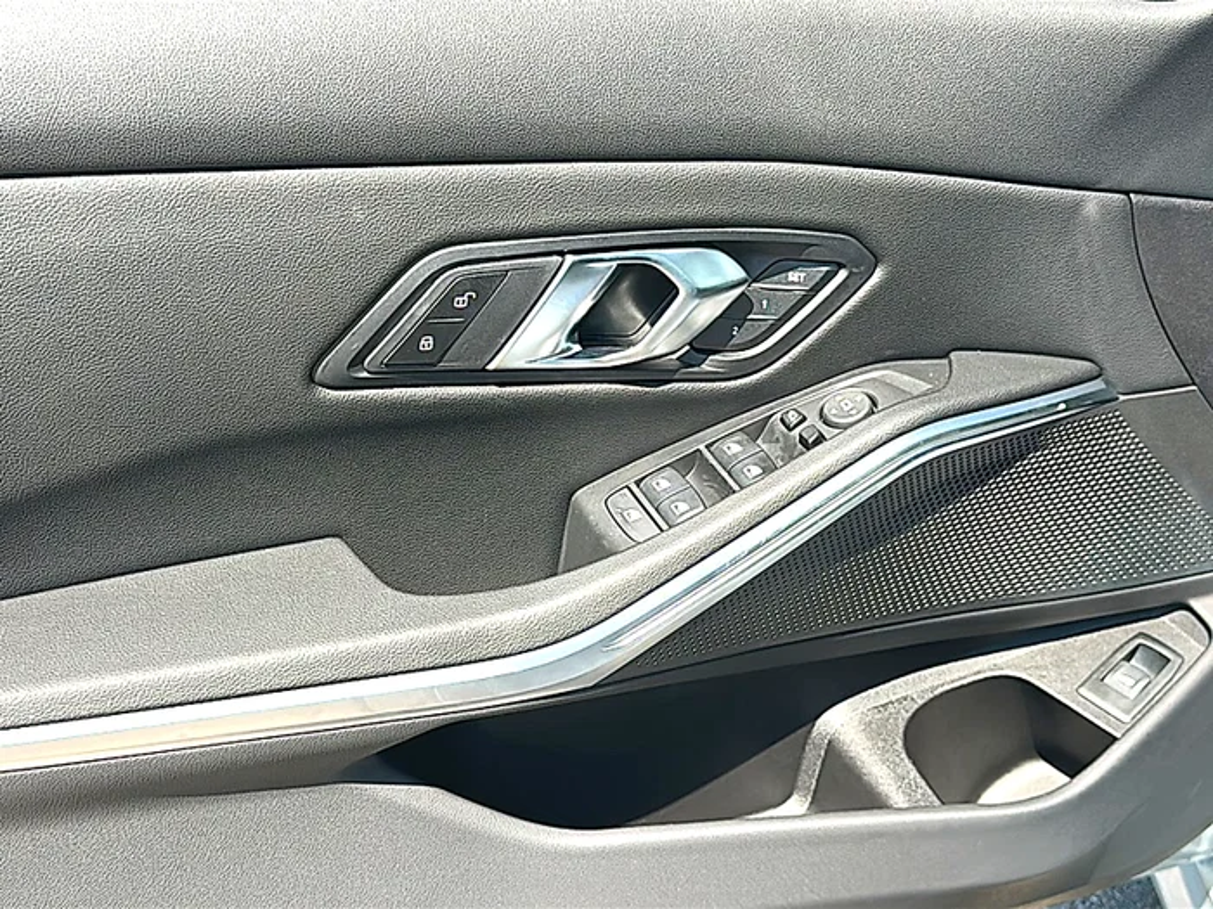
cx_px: 606
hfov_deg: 42.9
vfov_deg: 32.9
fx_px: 1542
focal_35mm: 44
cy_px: 454
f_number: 1.78
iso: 80
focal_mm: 6.86
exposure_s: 1/792
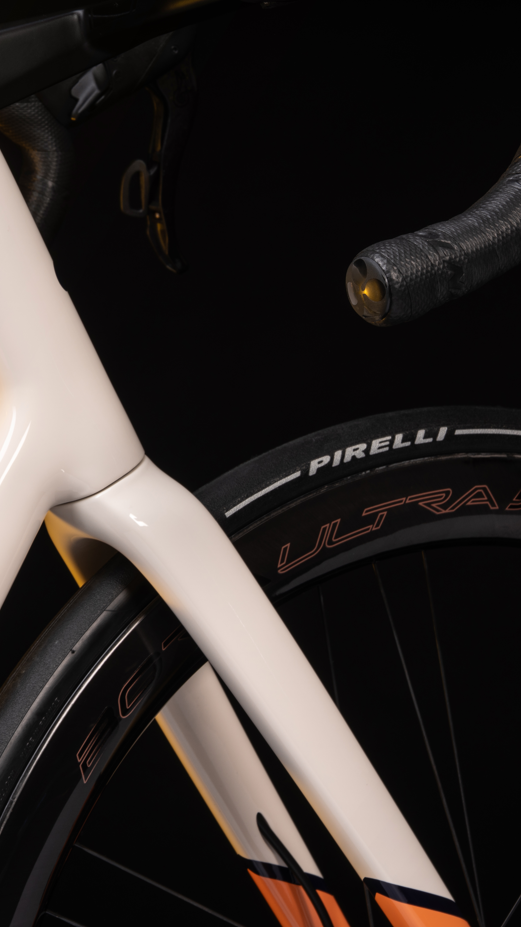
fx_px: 2702
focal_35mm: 110
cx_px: 70
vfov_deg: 19.5
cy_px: 464
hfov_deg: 11.0
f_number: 18
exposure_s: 1/250
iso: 100
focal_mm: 70
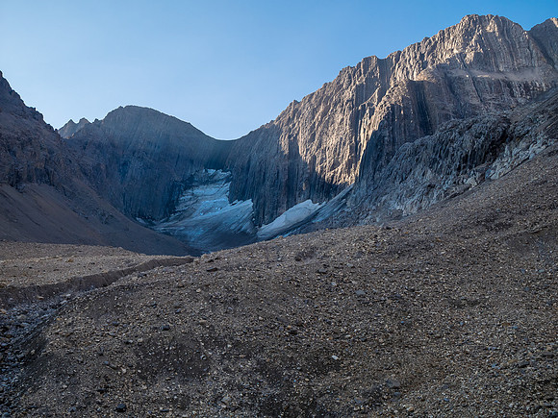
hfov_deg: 34.3
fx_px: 903
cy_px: 209
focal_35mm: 56
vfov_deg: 26.1
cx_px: 279
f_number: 8
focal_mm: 28
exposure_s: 1/200
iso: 200
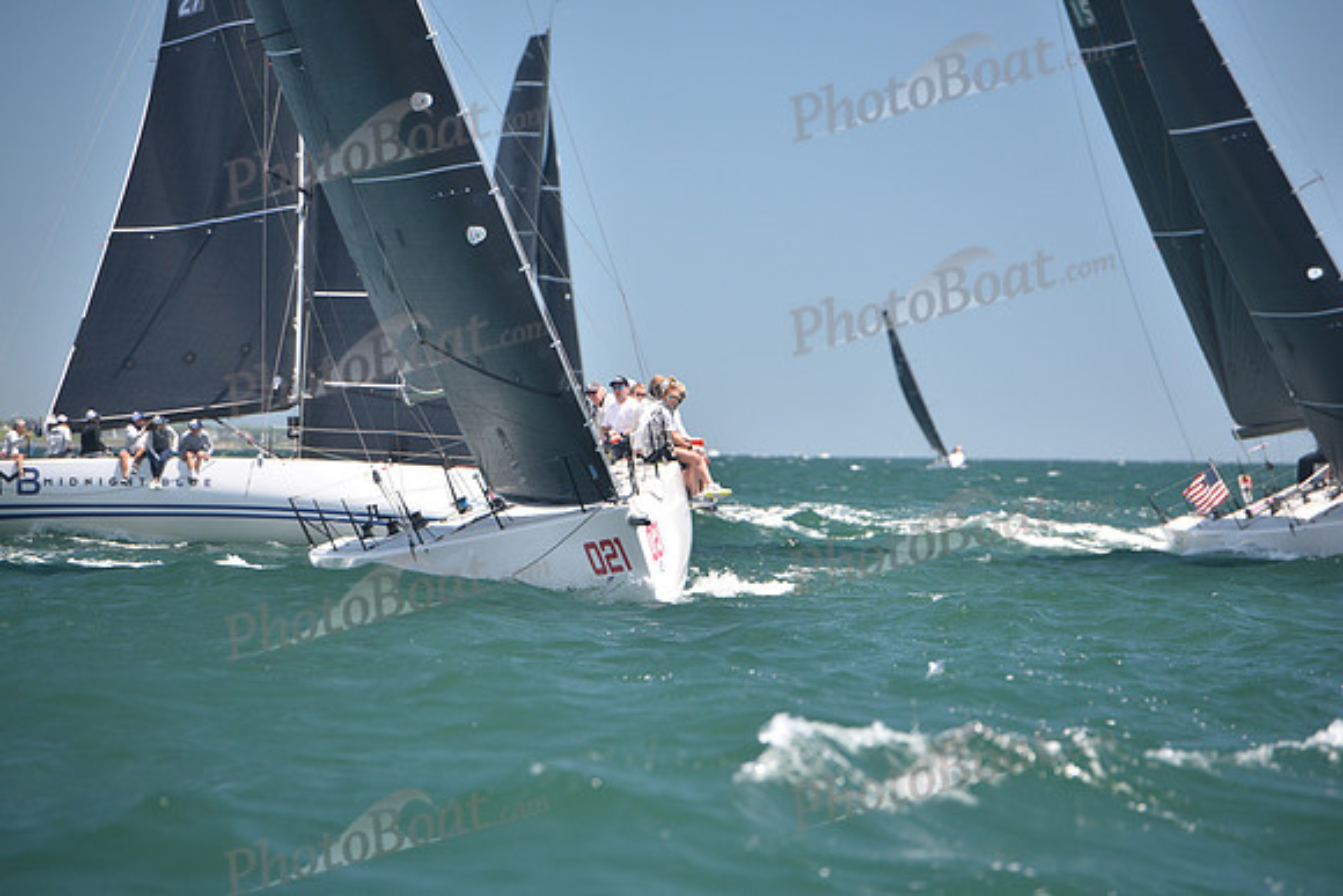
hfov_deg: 10.3
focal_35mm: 200
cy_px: 448
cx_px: 672
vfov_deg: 6.9
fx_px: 7463
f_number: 4
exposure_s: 1/800
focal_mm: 200
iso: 320
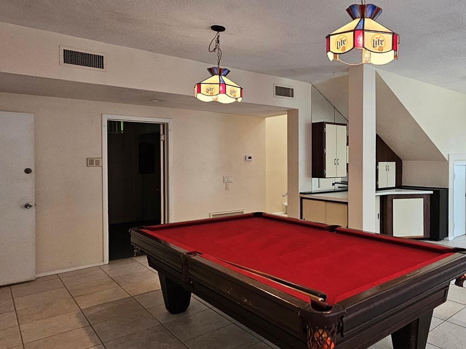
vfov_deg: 56.8
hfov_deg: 67.5
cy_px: 164
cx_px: 345
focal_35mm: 24
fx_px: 323
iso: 250
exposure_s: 1/60
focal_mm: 2.2
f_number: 2.2
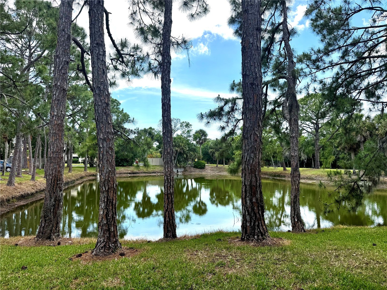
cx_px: 194
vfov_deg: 56.8
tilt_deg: +2.4
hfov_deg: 71.6
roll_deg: -0.6
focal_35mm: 24
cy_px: 145
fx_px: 268
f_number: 1.78
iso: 80
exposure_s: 1/2710
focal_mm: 6.76
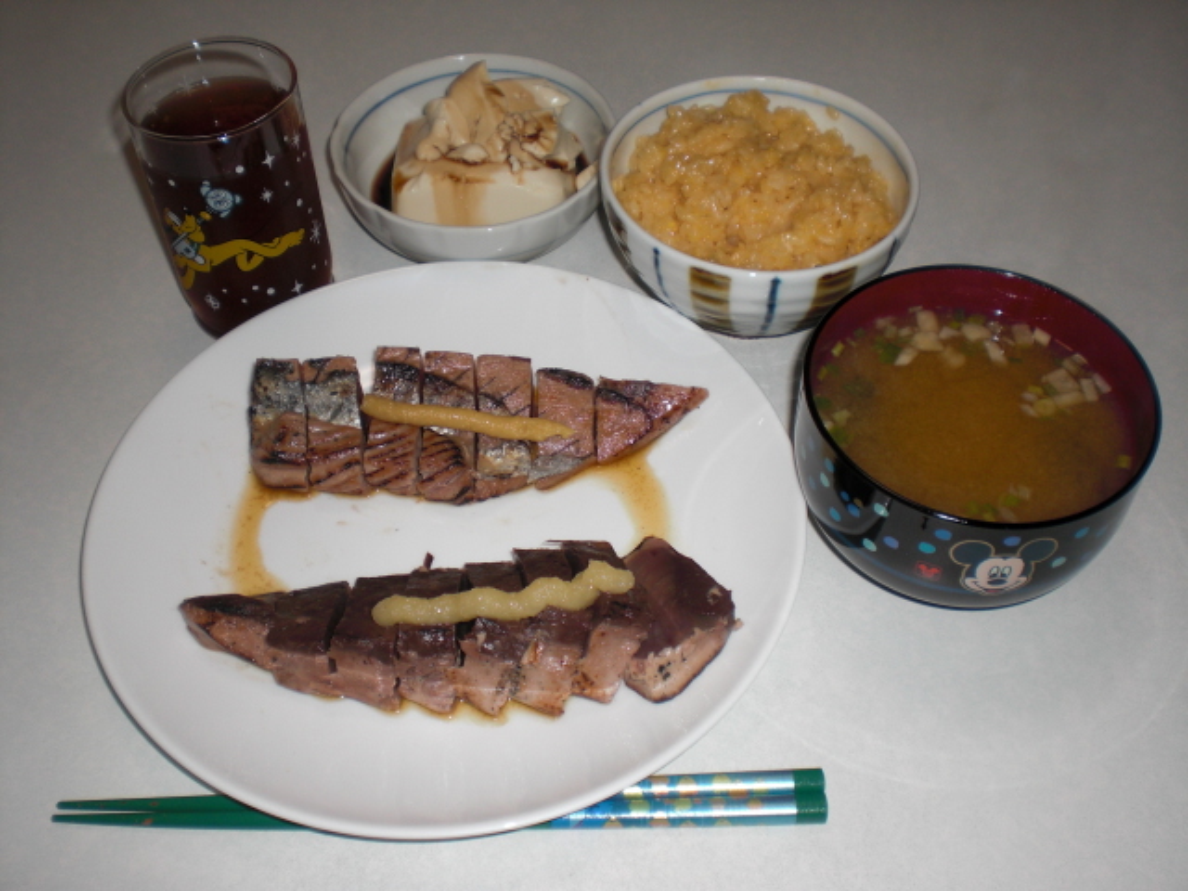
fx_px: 1304
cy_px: 446
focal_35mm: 38
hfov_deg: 49.0
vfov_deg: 37.7
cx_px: 594
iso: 64
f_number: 3.1
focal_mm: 6.3
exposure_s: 1/60
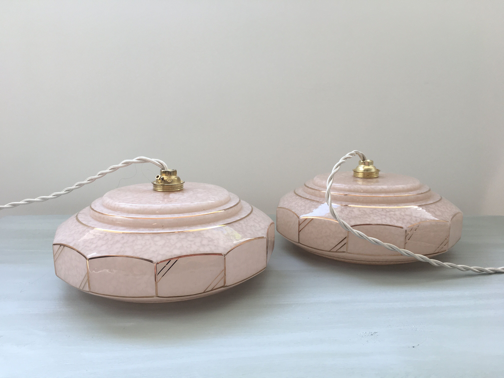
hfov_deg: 61.7
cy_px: 189
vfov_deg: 48.2
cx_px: 252
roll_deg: +0.7
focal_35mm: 29
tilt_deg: -9.9
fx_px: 422
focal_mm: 4.15
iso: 32
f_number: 2.2
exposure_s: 1/100
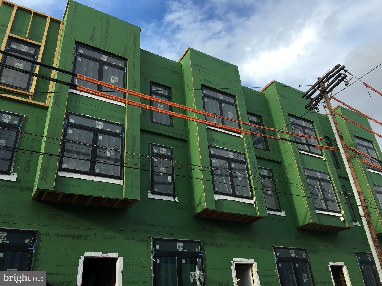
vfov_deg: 48.2
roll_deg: +3.6
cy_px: 143
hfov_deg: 61.7
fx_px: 320
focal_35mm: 29
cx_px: 191
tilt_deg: +31.2
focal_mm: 4.15
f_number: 2.2
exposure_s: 1/596
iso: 25
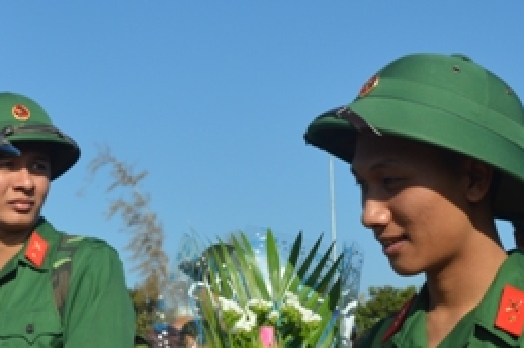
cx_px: 202
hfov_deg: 22.9
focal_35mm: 89
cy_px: 338
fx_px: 1294
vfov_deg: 15.1
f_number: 9
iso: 100
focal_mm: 24
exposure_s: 1/320
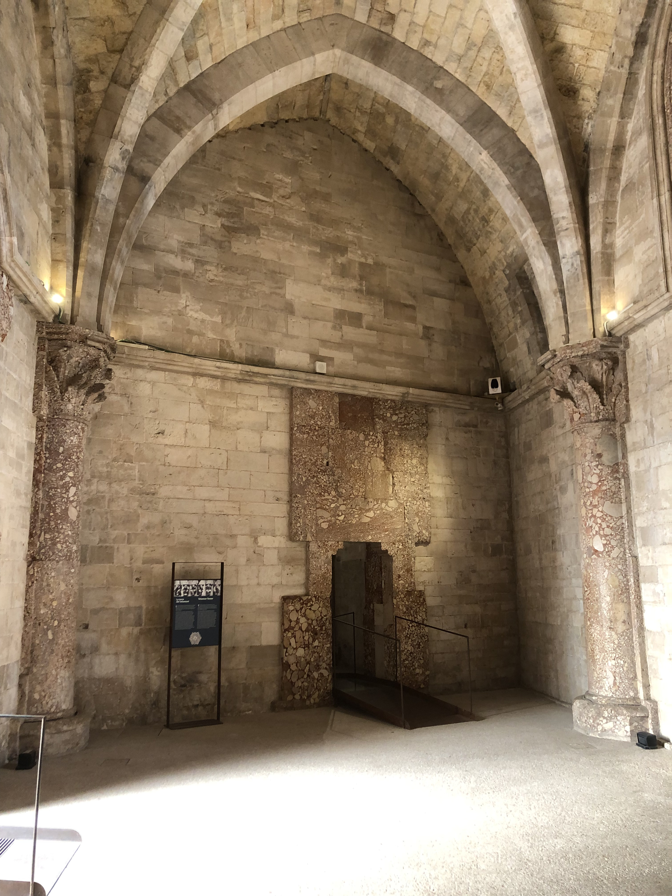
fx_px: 725
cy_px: 448
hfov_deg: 49.7
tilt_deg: +9.8
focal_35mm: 28
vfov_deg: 63.4
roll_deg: +1.2
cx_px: 336
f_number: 1.8
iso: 80
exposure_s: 1/17
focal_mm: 4
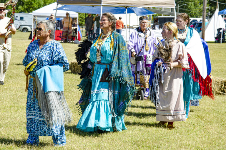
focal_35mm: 128
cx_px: 113
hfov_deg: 16.1
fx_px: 799
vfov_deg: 10.7
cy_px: 75
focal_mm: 85
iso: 100
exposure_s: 1/250
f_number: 8
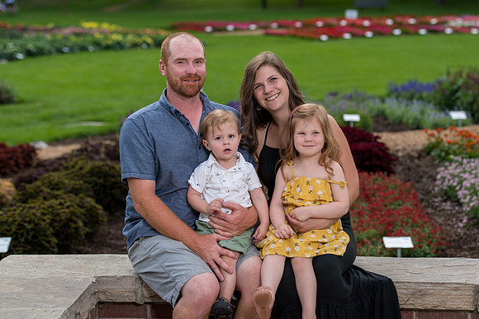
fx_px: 1424
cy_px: 143
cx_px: 277
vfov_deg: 12.8
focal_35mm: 107
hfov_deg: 19.1
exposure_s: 1/250
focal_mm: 90
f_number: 4
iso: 100
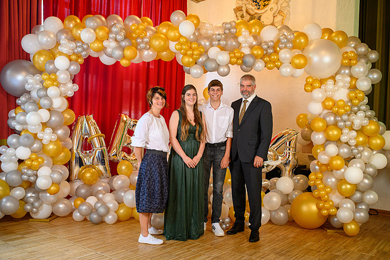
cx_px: 195
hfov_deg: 54.5
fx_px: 379
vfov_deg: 37.8
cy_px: 130
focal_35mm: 35
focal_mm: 35
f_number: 3.5
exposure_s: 1/100
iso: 1250
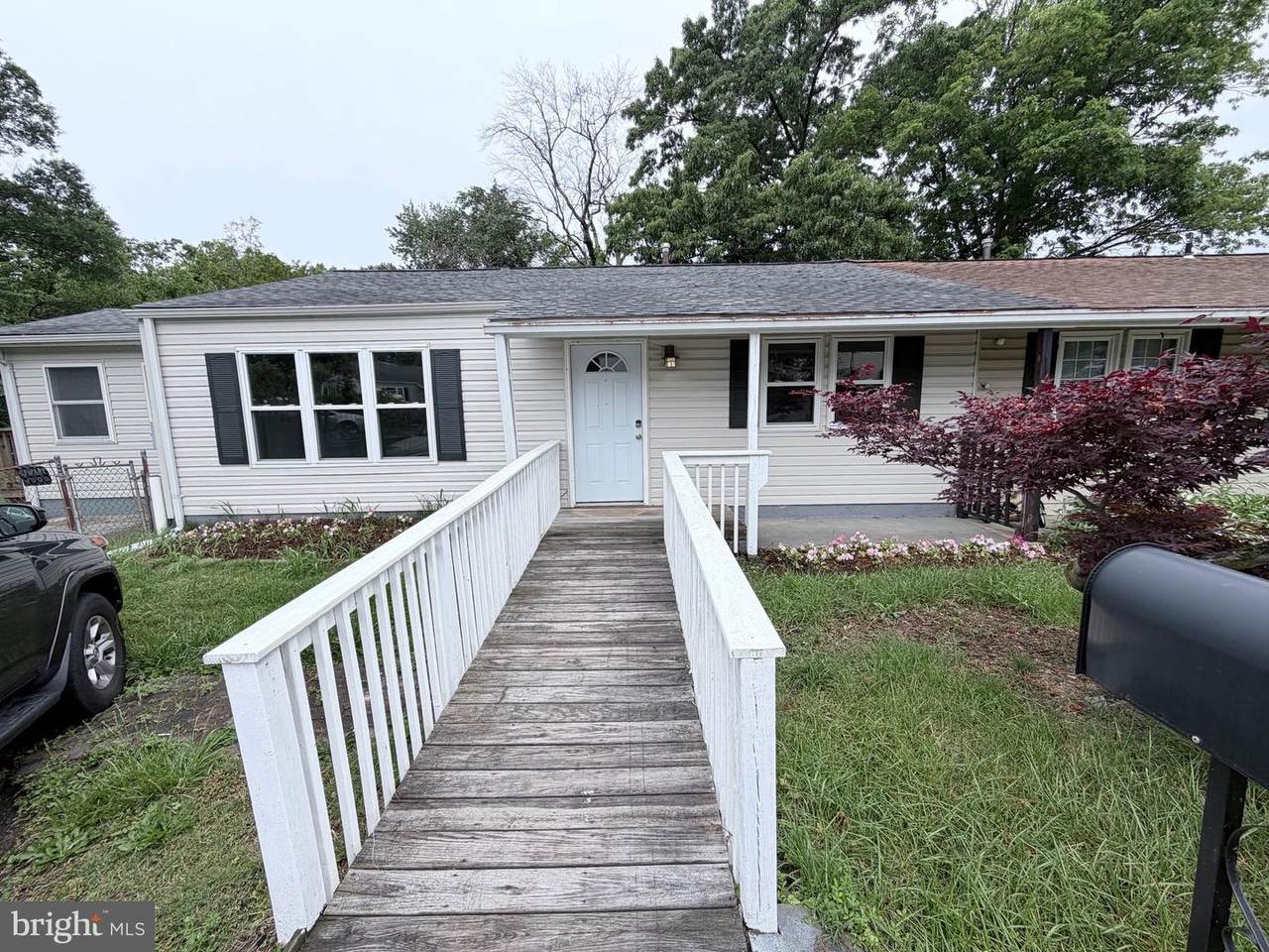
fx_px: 513
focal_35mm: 14
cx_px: 634
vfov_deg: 85.7
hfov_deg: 102.1
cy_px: 476
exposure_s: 1/770
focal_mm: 2.22
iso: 32
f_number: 2.2
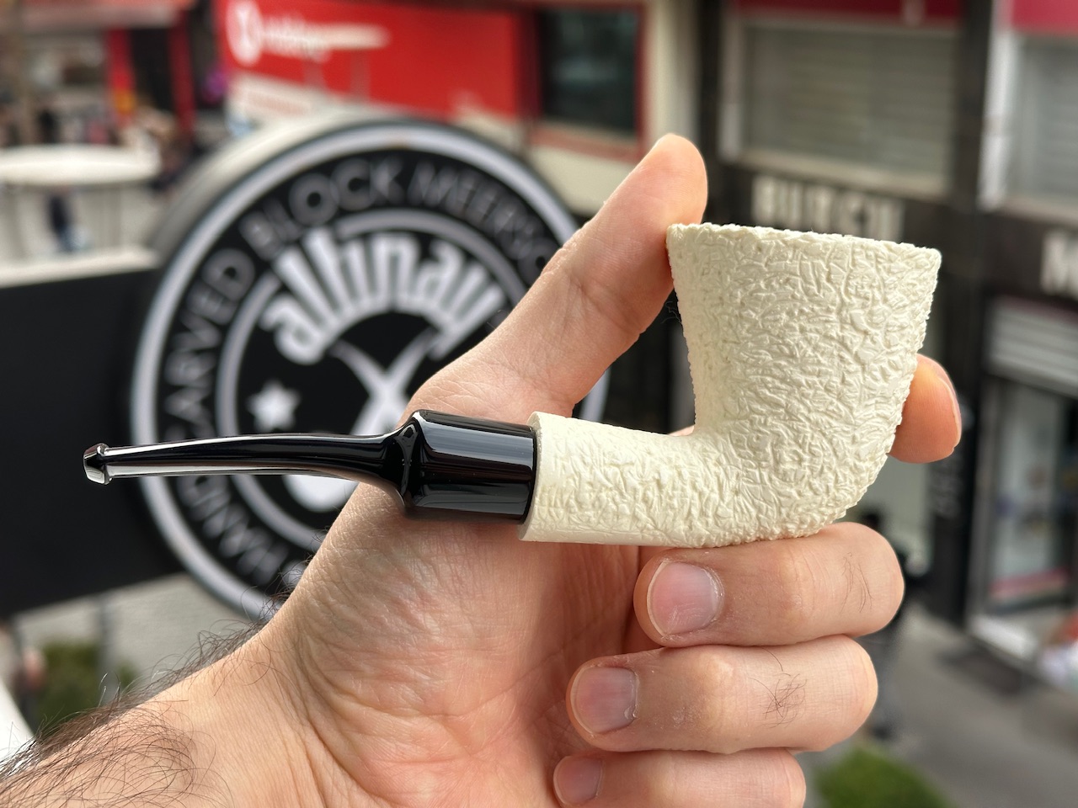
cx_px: 539
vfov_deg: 30.3
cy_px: 404
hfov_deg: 39.7
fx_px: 1495
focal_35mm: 48
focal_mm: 6.86
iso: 64
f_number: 1.78
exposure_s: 1/574
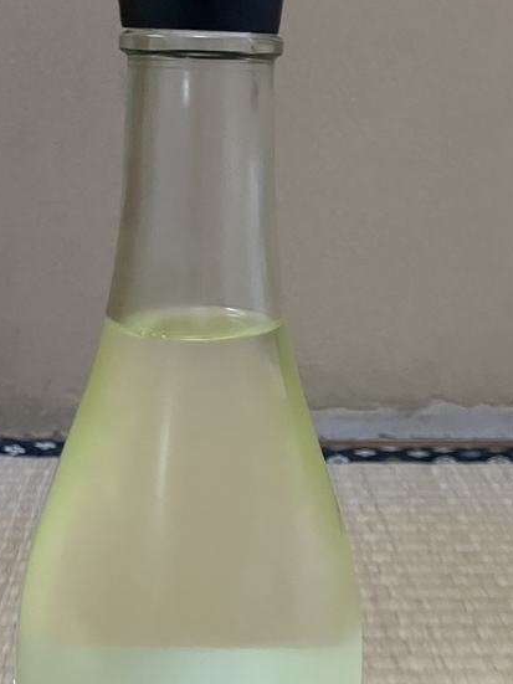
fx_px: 1206
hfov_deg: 24.0
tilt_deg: -18.5
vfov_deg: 31.2
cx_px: 222
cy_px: 495
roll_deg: +0.4
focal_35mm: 61
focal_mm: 3.99
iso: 320
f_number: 1.8
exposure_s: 1/50
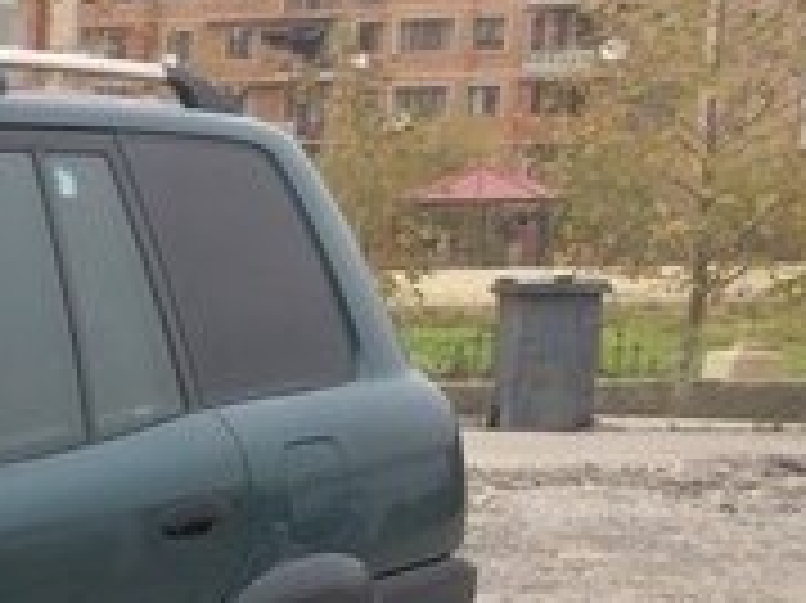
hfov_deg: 16.3
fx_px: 2490
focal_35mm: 107
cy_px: 691
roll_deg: +1.9
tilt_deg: -13.5
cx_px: -500
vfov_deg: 13.5
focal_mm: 4.15
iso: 32
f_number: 2.2
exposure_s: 1/100
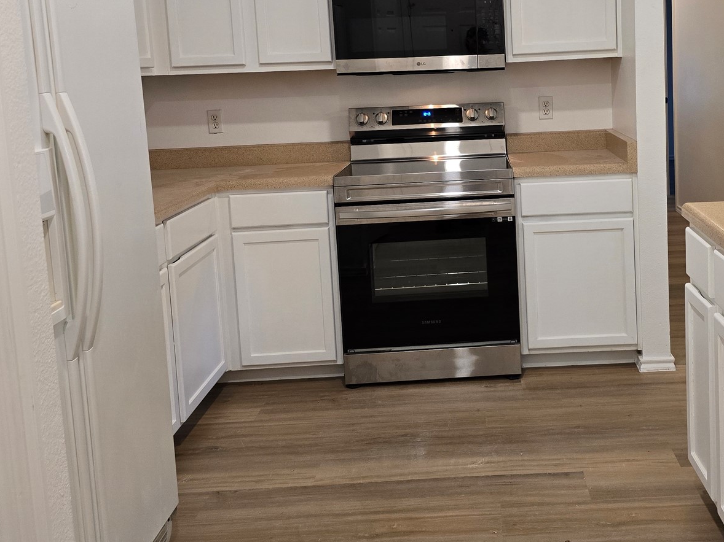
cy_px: 155
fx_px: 836
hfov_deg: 45.9
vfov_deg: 35.4
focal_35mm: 40
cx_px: 498
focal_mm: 6.3
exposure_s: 1/120
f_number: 1.7
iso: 320
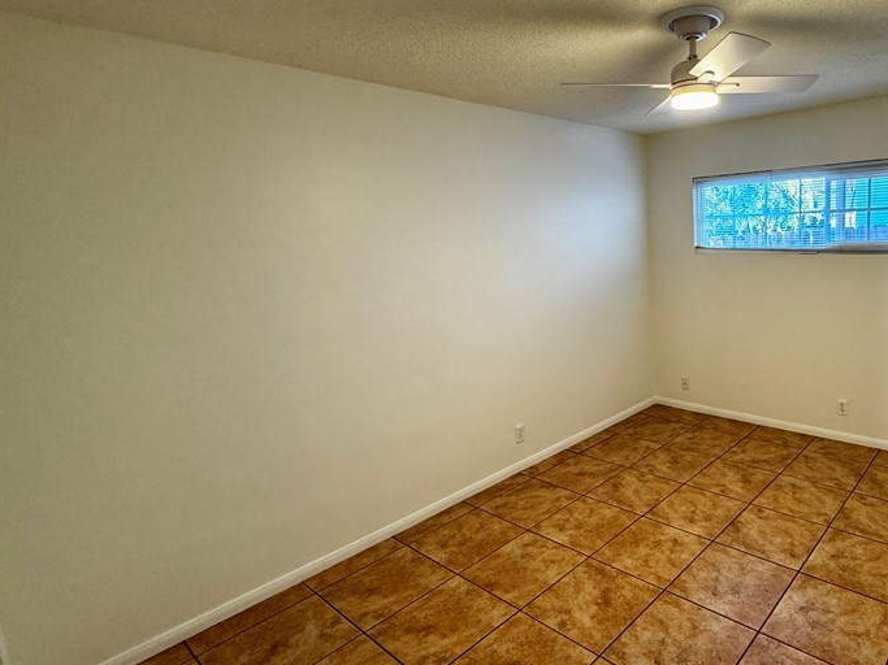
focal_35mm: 21
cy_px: 312
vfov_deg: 63.4
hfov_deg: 74.7
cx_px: 638
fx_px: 539
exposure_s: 1/77
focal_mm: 2.22
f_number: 2.2
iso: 320
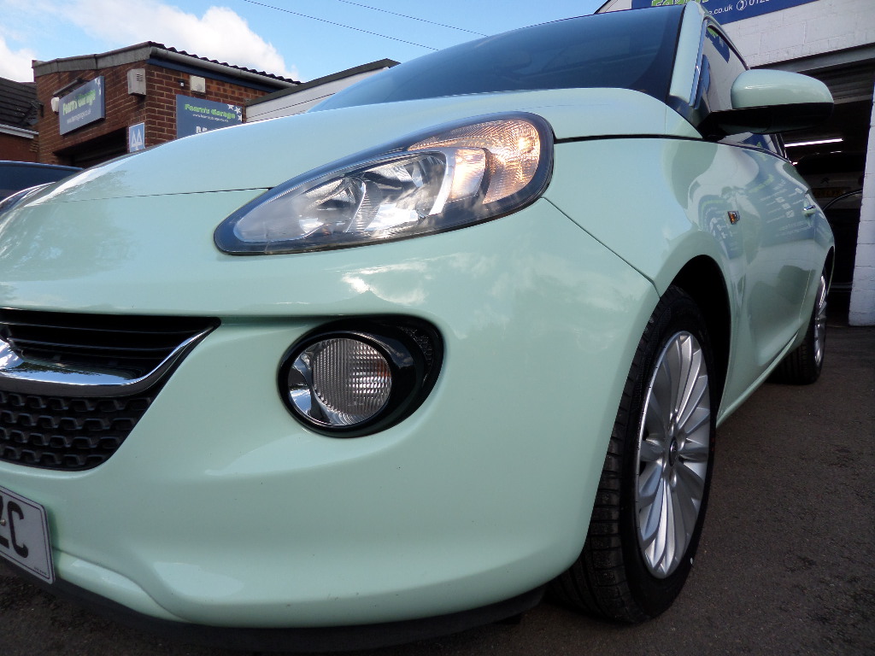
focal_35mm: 24
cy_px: 328
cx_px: 438
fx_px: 607
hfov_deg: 71.6
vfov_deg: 56.8
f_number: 3.1
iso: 80
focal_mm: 4.3
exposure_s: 1/750
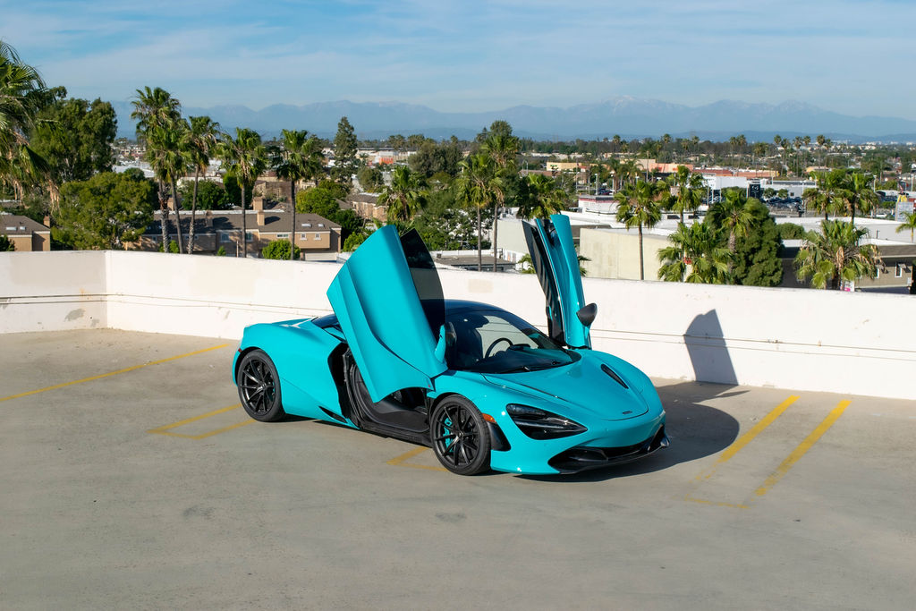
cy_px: 306
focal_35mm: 51
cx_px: 458
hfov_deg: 38.9
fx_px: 1298
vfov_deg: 26.5
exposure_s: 1/640
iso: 200
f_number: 13
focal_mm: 34
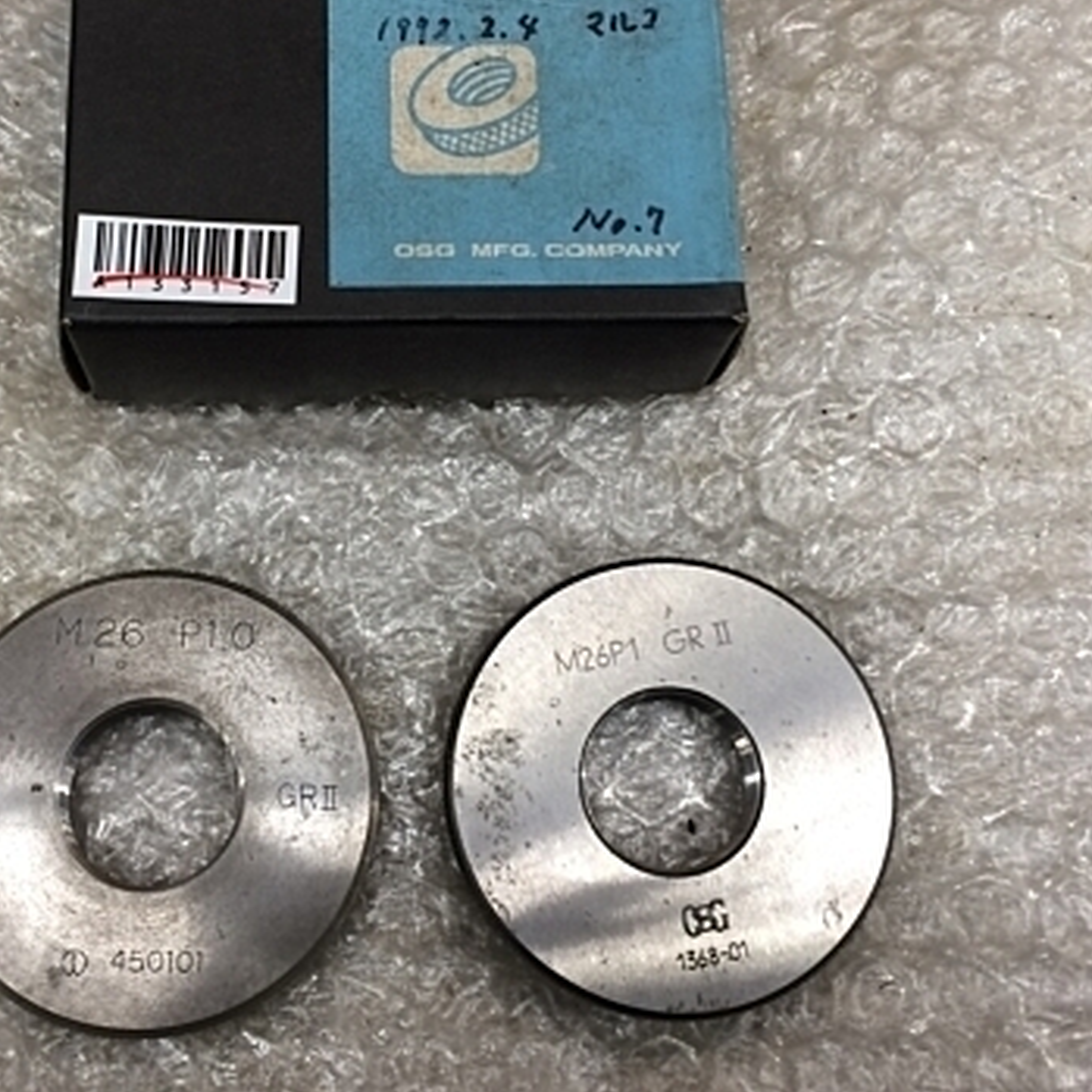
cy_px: 397
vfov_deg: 35.8
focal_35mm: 47
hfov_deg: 35.9
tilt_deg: -74.3
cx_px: 429
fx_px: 1677
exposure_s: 1/30
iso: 64
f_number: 2.2
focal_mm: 4.15
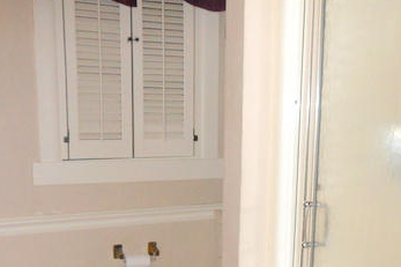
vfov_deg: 27.9
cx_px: 209
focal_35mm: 48
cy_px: 177
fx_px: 534
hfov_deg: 41.1
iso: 200
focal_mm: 4.5
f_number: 3.2
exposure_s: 1/25
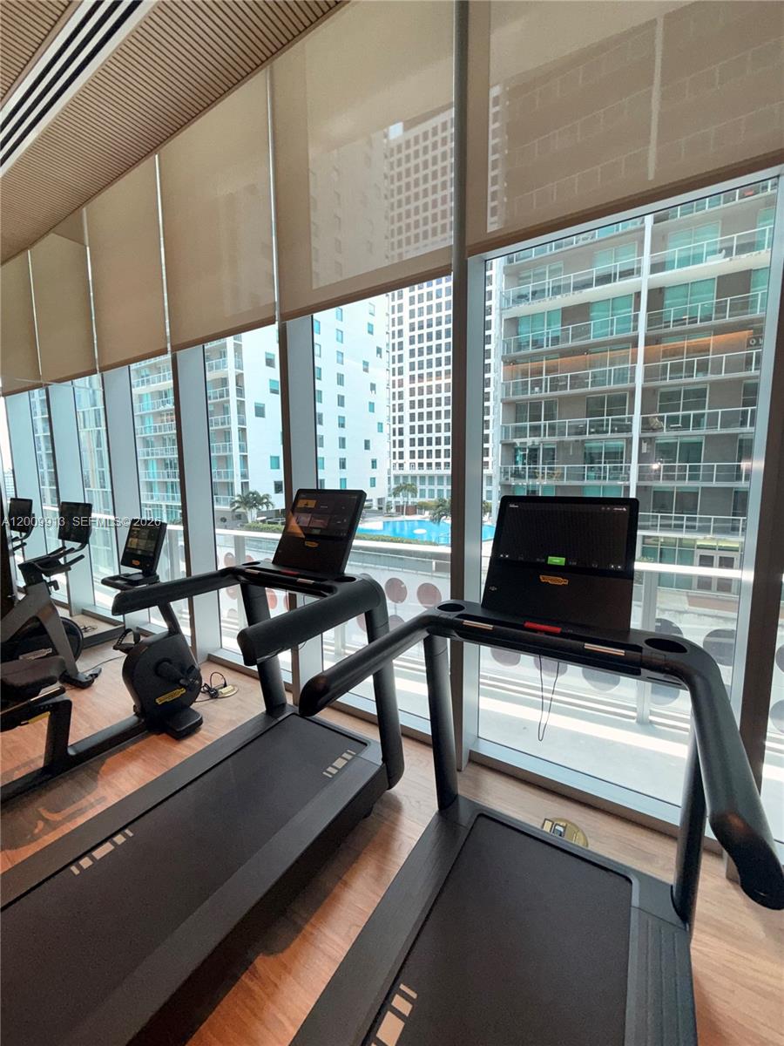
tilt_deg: -6.0
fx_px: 423
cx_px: 392
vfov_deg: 102.1
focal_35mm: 14
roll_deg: +0.2
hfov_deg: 85.7
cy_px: 523
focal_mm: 2.22
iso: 125
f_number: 2.2
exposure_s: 1/122
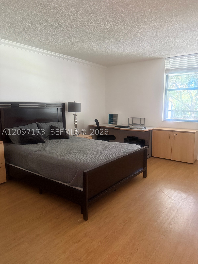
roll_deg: -0.2
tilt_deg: -8.2
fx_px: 183
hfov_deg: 56.8
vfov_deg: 71.6
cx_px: 99
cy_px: 132
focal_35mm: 24
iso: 800
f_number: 1.78
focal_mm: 6.76
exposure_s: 1/60
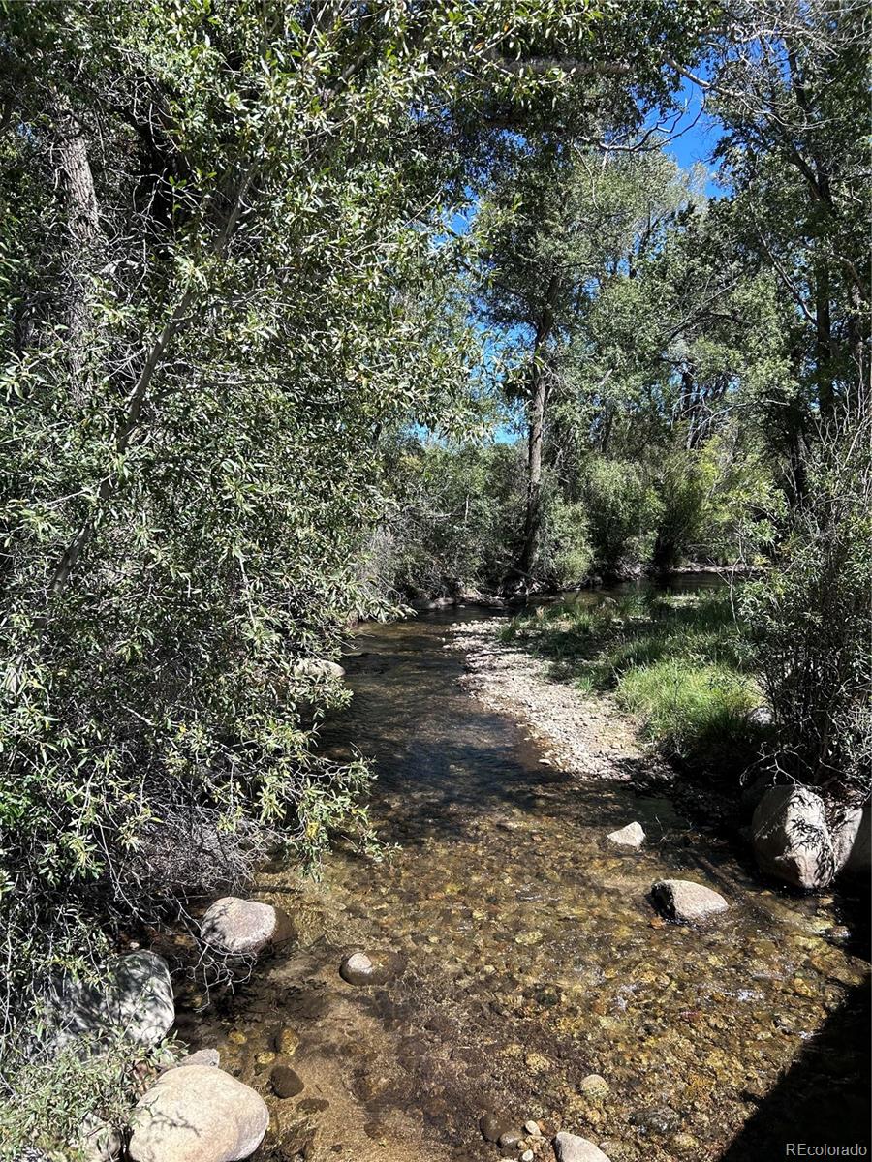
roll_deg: -1.3
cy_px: 581
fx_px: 873
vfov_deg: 67.3
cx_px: 436
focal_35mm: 26
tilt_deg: -5.4
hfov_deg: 53.1
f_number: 1.5
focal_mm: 5.7
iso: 50
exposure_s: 1/1252
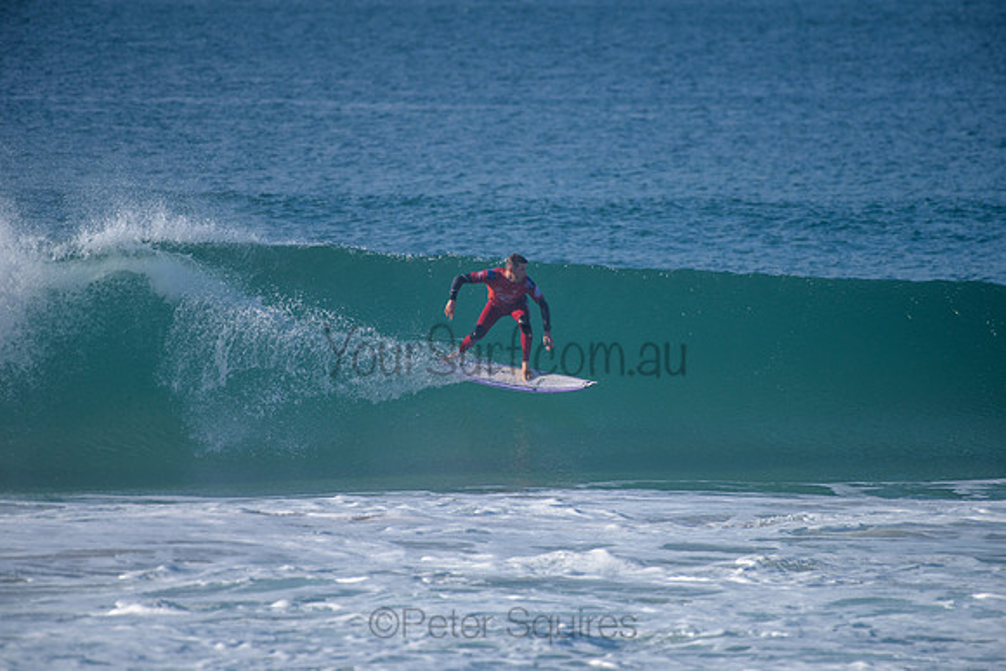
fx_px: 14460
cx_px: 503
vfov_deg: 2.7
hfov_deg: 4.0
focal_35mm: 517
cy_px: 336
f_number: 5.6
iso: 220
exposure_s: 1/2000
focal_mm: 500
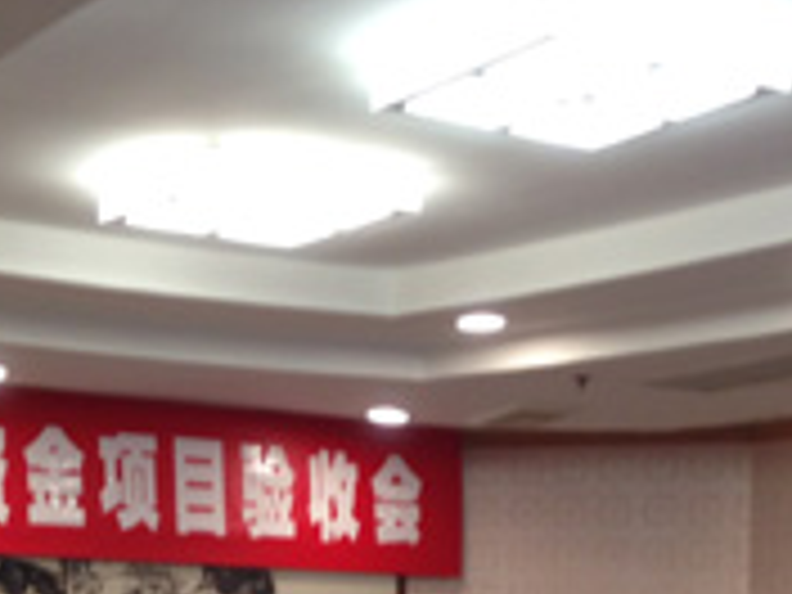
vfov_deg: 14.8
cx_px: 338
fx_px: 2151
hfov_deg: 20.9
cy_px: 835
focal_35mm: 94
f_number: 2.4
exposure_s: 1/20
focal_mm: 4.12
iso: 64
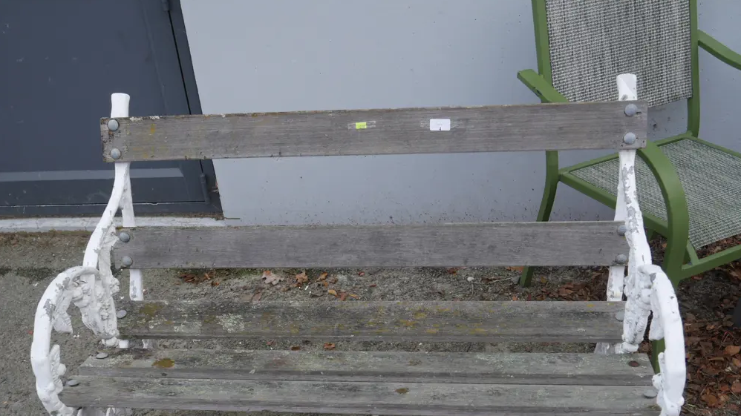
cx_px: 376
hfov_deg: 52.8
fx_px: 747
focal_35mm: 38
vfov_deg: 30.9
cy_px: 277
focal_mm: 17
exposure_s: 1/160
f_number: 4.5
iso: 200
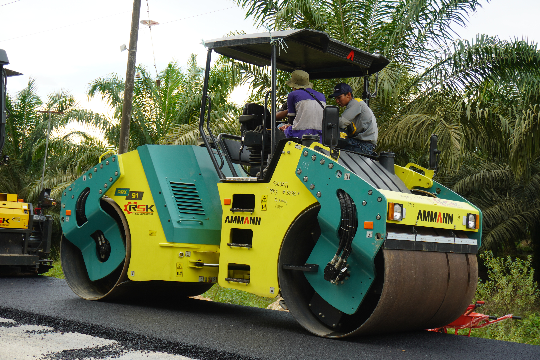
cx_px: 270
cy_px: 180
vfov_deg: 25.8
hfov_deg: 37.9
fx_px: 787
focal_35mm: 52
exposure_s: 1/60
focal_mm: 35
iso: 100
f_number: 5.6
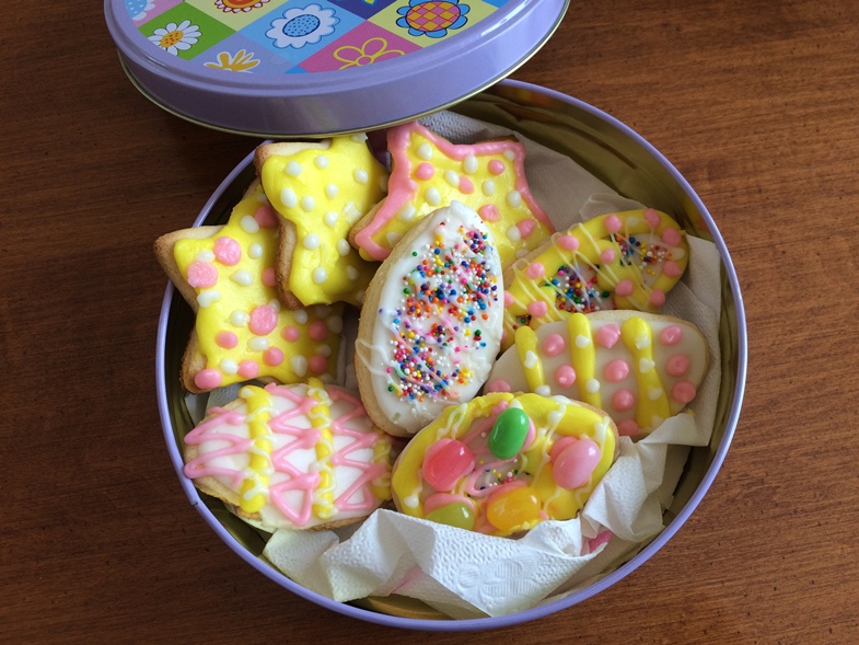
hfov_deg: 61.7
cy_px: 322
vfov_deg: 48.2
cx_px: 430
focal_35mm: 29
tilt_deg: -69.7
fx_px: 720
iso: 40
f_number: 2.2
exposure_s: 1/60
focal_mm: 4.15
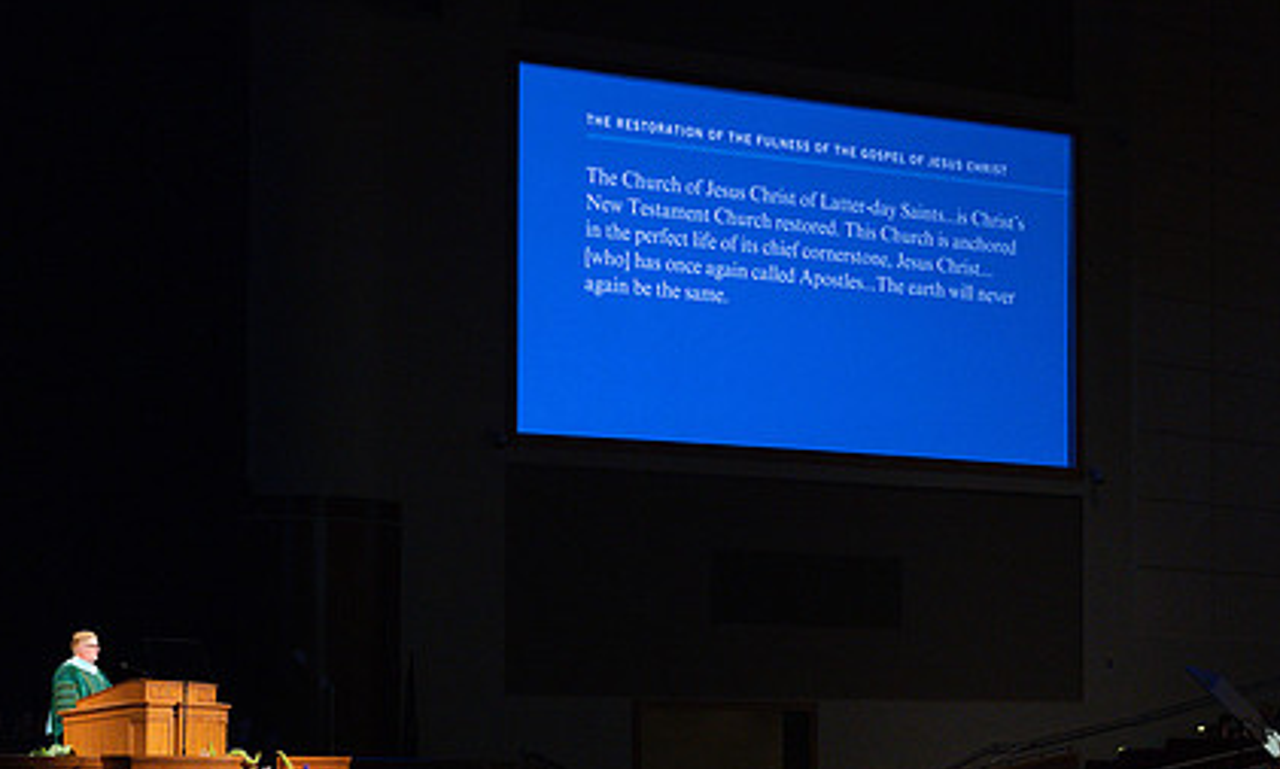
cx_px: 970
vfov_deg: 15.2
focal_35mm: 83
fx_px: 2865
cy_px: 638
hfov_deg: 24.9
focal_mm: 46
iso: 3200
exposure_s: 1/100
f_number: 5.6
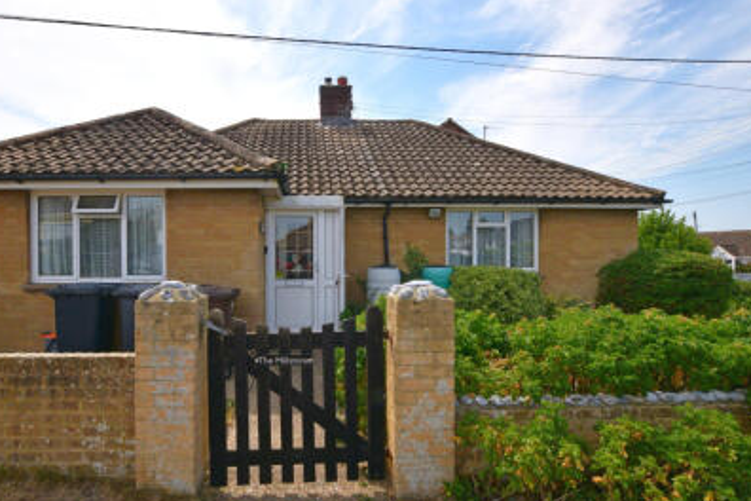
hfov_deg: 89.3
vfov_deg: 67.4
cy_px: 251
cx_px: 318
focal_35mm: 18
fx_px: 375
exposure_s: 1/500
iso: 320
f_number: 11
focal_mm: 10
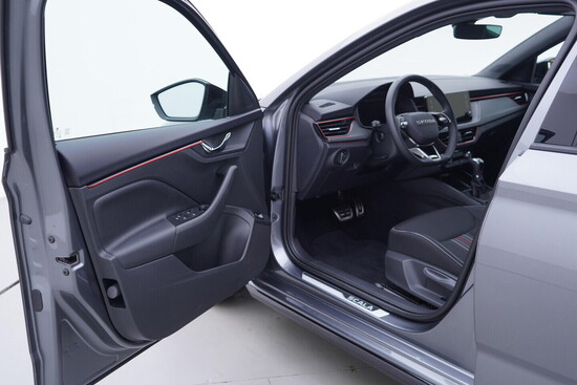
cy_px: 192
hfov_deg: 53.1
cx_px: 288
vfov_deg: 36.9
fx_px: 577
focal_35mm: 36
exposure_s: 1/40
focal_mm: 24
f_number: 3.2
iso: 125
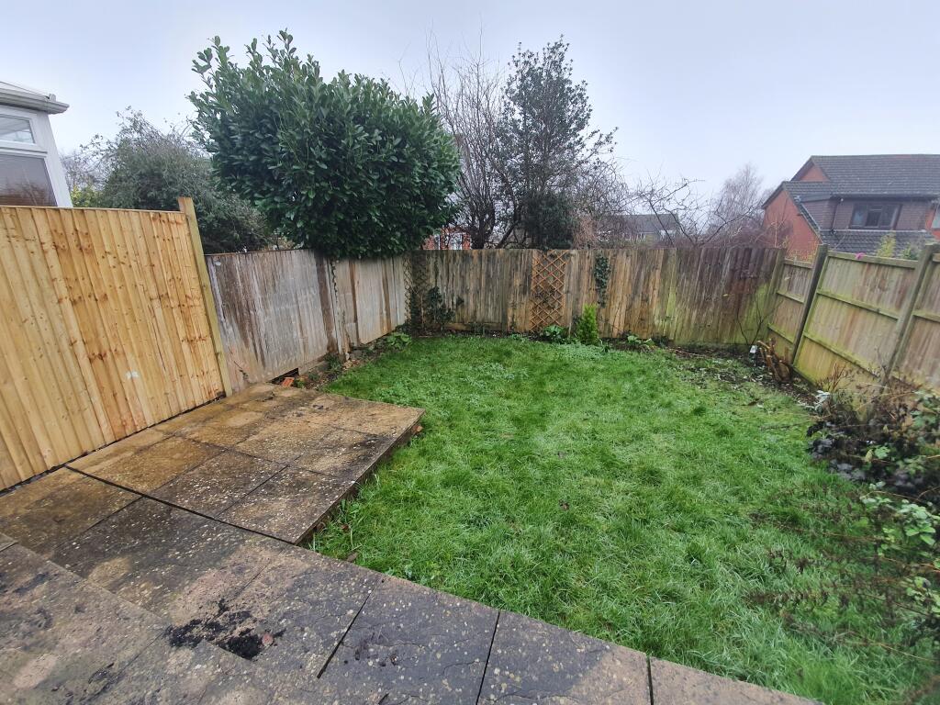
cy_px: 352
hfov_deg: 106.2
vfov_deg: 89.9
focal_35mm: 13
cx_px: 470
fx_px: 353
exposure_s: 1/50
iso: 50
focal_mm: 1.8
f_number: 2.2
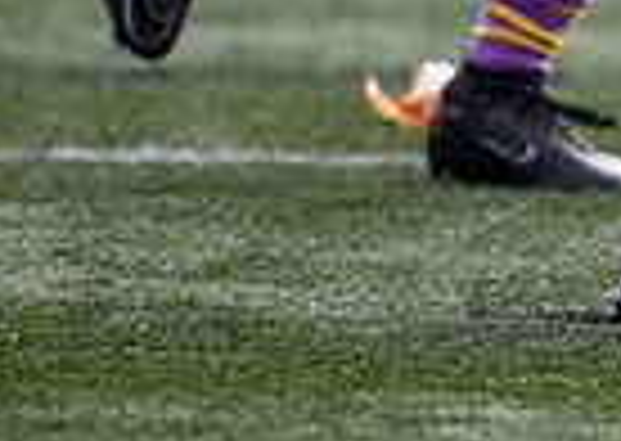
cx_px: 1433
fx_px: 33198
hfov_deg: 1.1
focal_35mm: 1886
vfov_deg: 0.8
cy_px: -299
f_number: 3.2
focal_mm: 400
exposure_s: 1/2000
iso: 500
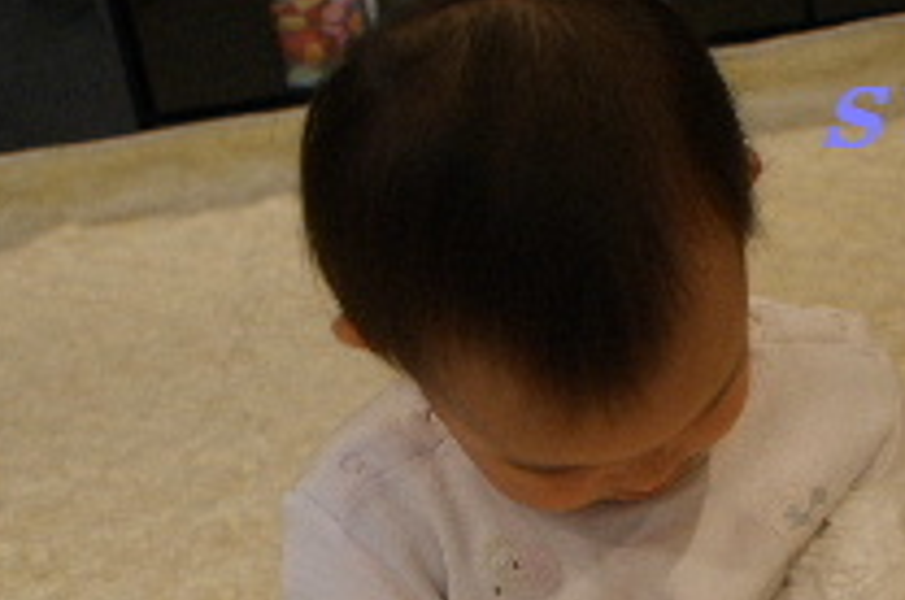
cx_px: 672
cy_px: 607
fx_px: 2159
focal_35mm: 86
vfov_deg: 15.5
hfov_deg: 23.5
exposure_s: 1/15
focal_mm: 26
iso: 400
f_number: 4.5
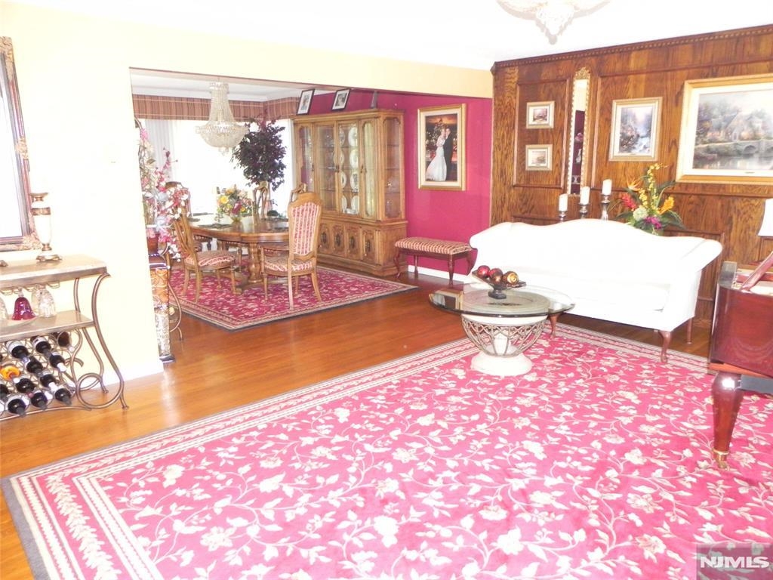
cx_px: 386
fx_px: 581
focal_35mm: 26
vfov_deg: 53.1
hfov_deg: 67.3
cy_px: 290
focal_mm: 4.6
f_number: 2.8
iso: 584
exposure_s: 1/30
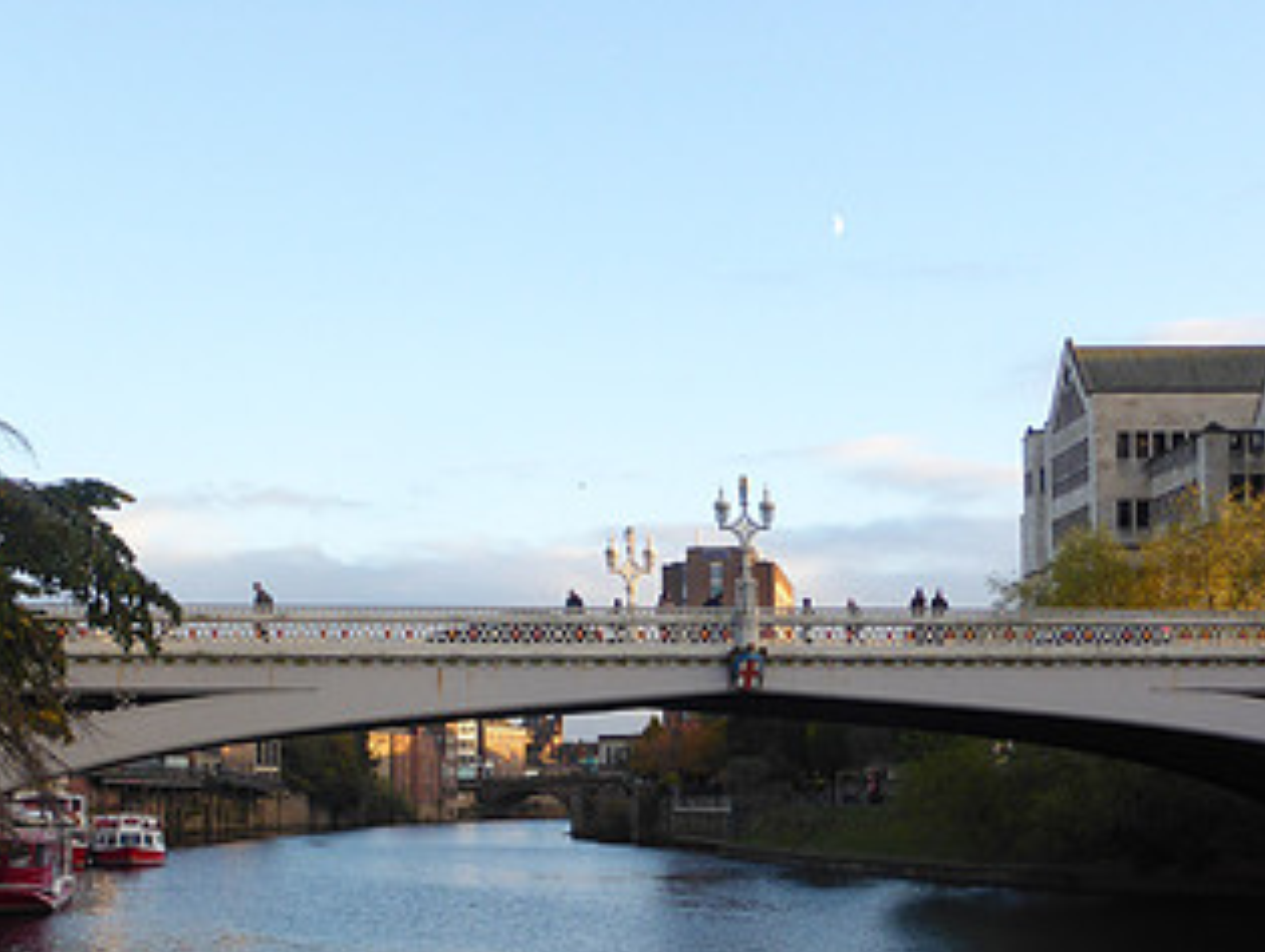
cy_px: 709
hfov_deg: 33.6
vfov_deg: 25.4
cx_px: 478
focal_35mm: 57
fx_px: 2085
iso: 100
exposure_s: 1/125
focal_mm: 5.4
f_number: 3.6
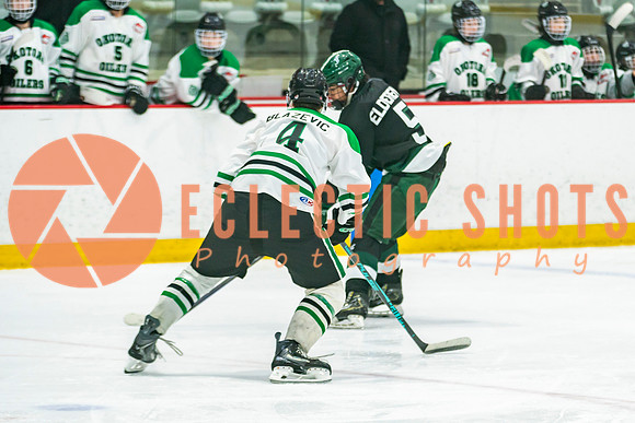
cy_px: 228
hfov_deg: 8.0
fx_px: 4512
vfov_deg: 5.4
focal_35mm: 256
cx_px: 442
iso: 640
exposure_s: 1/640
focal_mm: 142
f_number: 3.2
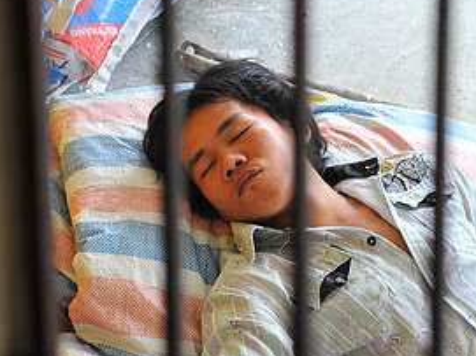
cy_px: 256
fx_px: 5663
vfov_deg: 3.6
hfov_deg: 4.8
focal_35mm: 412
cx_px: 130
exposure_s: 1/50
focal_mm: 200
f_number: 6.3
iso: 800
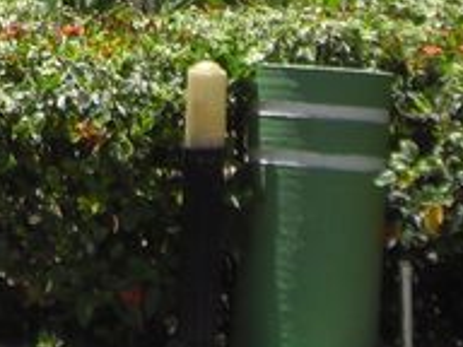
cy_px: -441
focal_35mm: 203
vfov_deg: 7.0
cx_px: -215
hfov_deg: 9.5
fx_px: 2715
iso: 64
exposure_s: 1/125
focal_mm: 6.2
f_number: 8
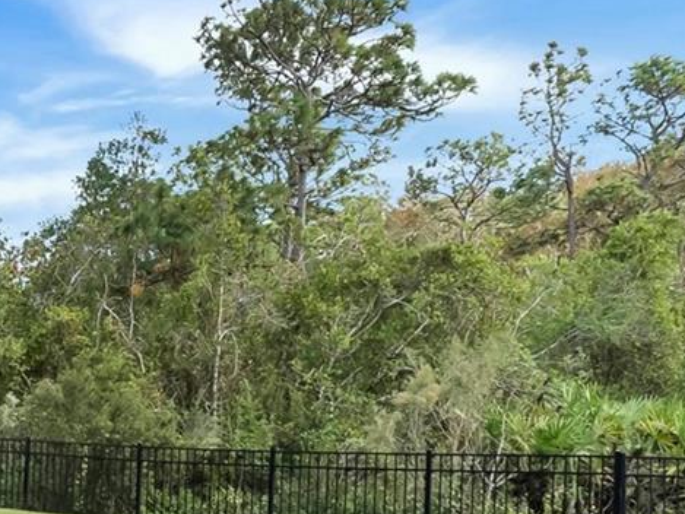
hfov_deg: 29.7
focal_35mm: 59
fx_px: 1168
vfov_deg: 24.4
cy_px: 420
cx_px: -53
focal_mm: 12
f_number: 9
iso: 250
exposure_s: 1/25
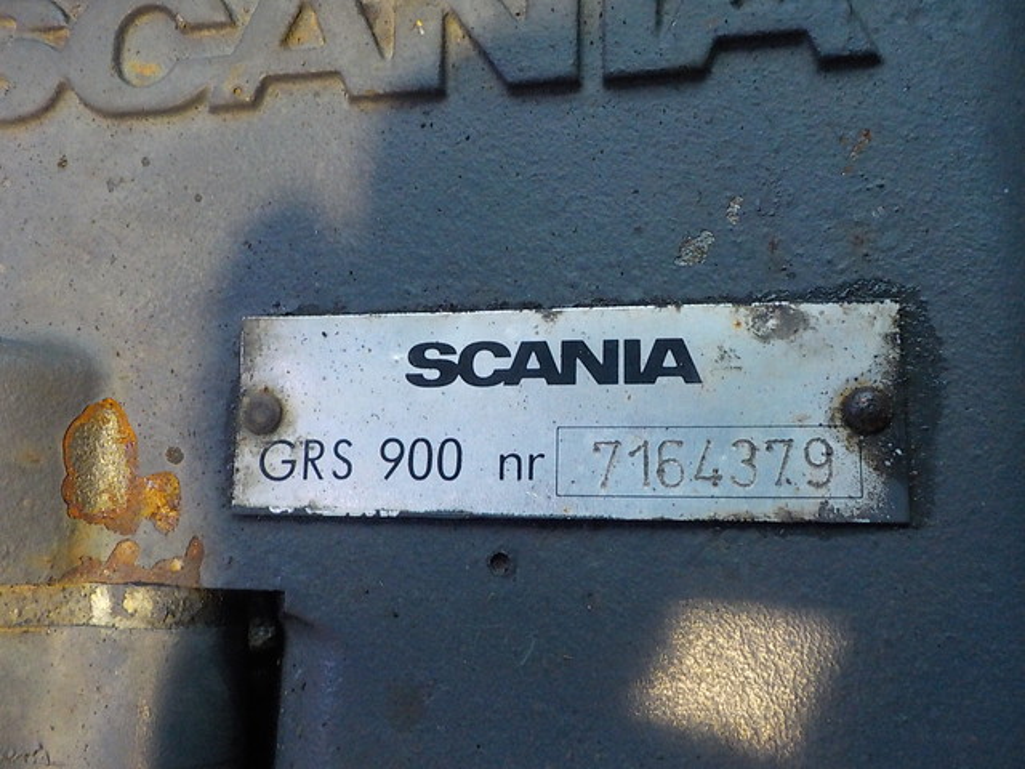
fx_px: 888
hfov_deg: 60.0
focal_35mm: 30
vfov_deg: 46.8
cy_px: 384
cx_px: 512
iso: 400
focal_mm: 4.1
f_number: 3.3
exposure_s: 1/20
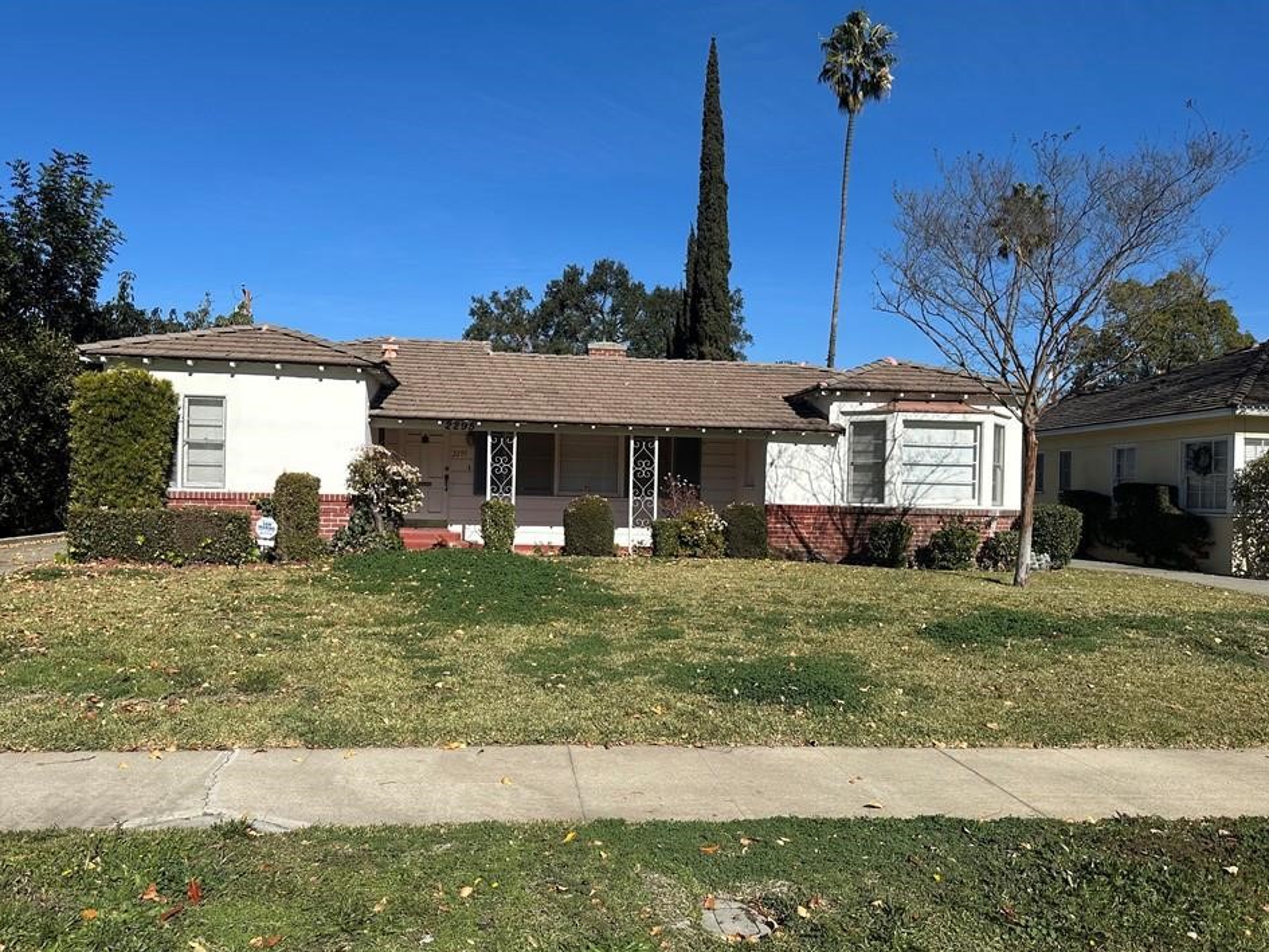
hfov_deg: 67.3
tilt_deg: +0.1
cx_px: 634
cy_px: 505
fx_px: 953
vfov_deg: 53.0
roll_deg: -1.6
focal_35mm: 26
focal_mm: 6.86
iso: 80
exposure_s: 1/5848
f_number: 1.78
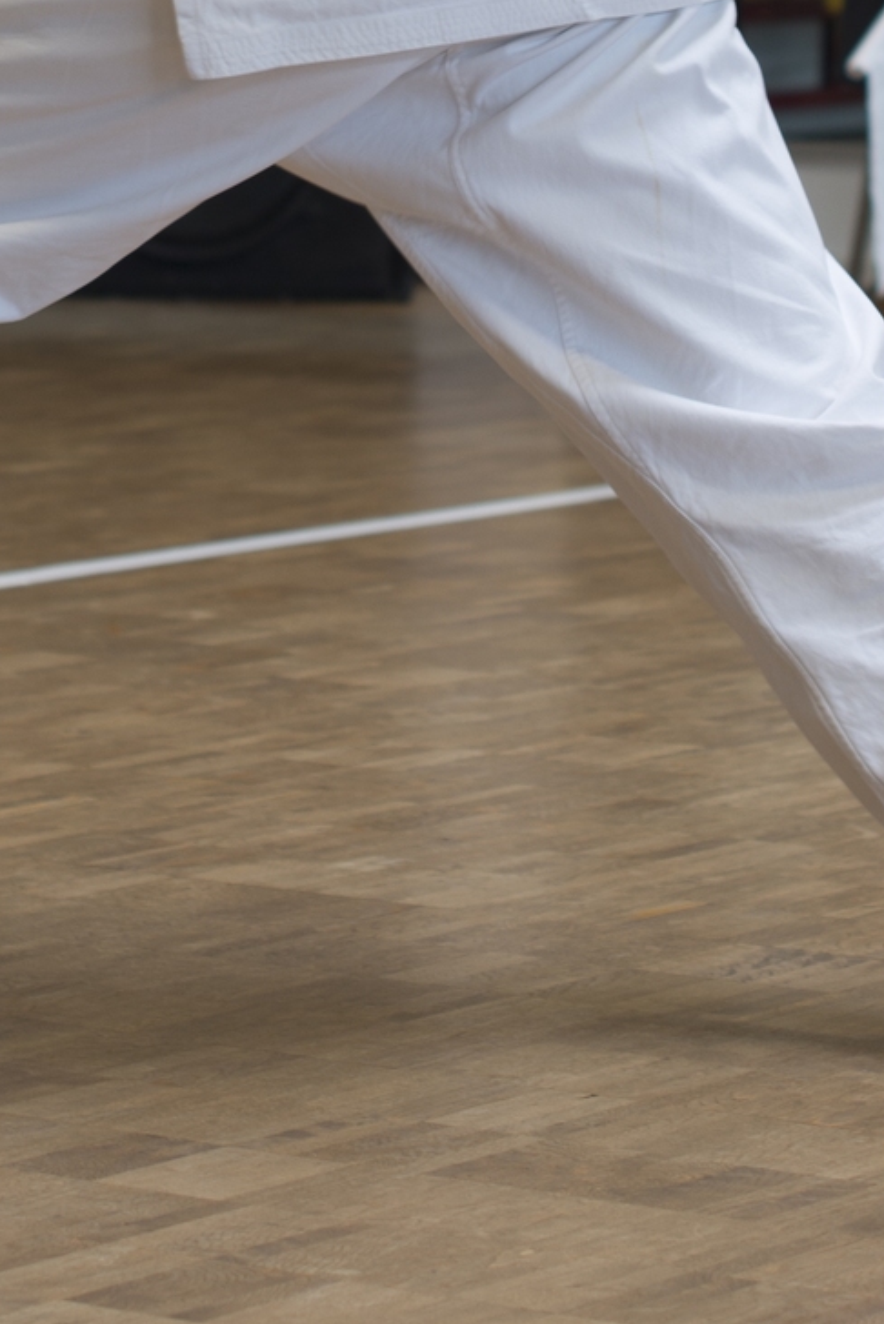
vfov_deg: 9.9
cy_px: -224
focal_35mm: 206
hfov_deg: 6.7
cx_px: 421
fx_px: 7580
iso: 100
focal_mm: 50
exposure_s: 1/50
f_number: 3.2
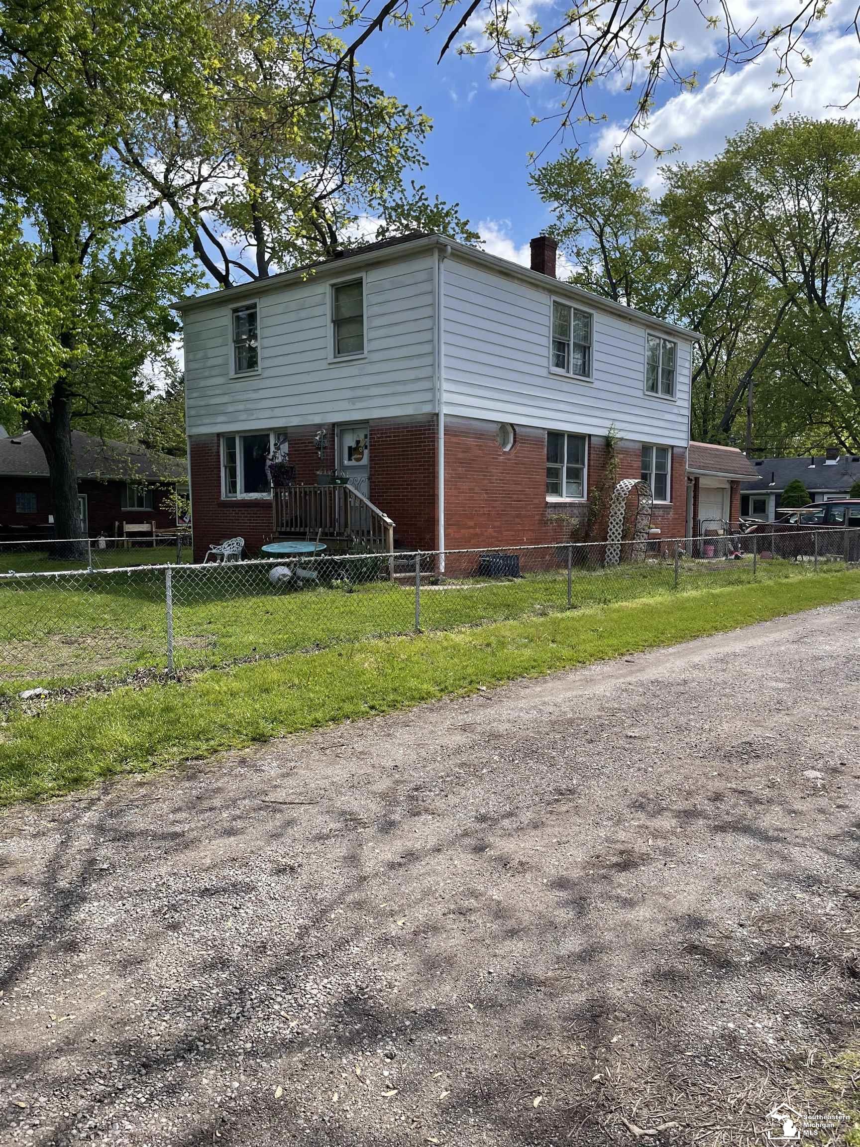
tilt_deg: -3.3
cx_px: 430
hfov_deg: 53.1
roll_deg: +0.6
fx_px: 861
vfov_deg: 67.3
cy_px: 574
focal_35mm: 26
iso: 32
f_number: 1.6
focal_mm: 4.2
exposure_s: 1/1742
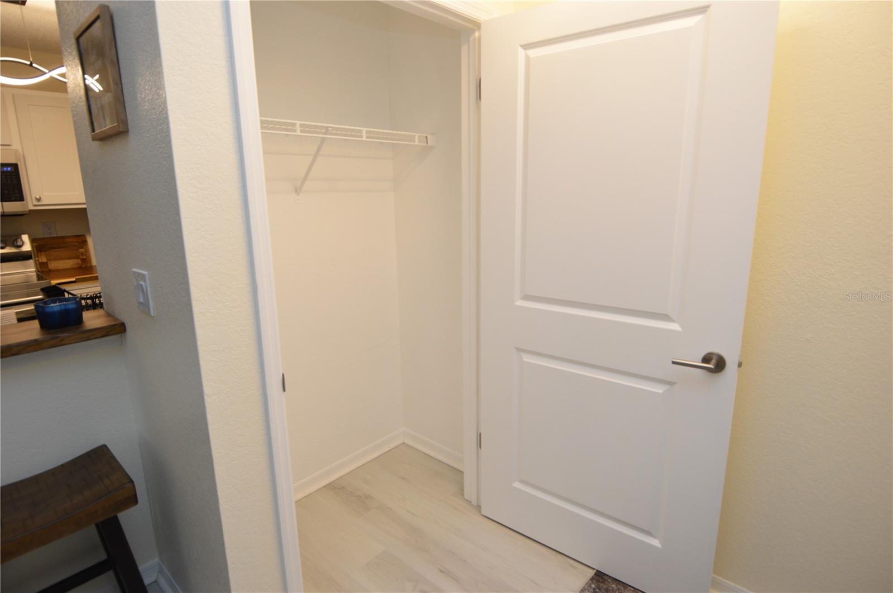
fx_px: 446
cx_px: 446
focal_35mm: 18
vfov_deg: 67.3
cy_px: 296
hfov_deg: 90.1
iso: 560
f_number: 4
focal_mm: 12
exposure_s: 1/60
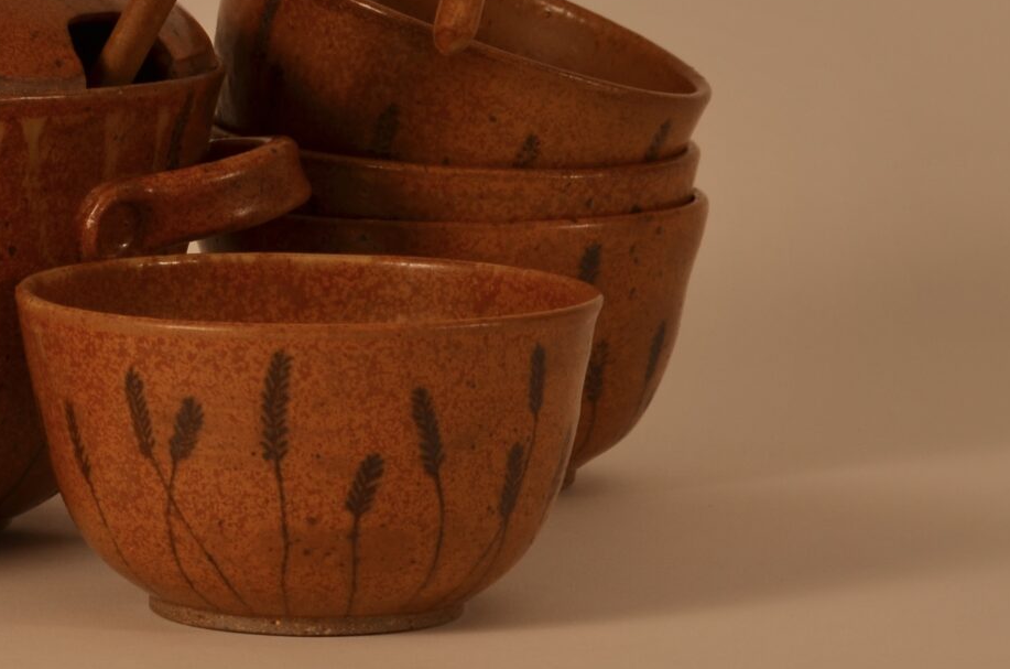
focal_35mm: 230
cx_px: -199
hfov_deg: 8.9
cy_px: 54
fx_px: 6449
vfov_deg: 5.9
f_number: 11
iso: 100
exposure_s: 1/15
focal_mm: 55
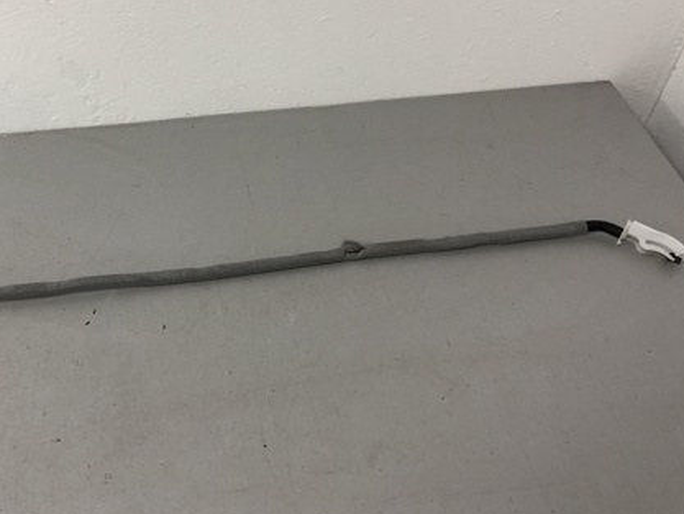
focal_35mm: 43
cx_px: 210
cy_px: 154
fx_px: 850
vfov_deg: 33.2
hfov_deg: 43.0
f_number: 1.8
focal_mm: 4
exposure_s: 1/33
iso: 32
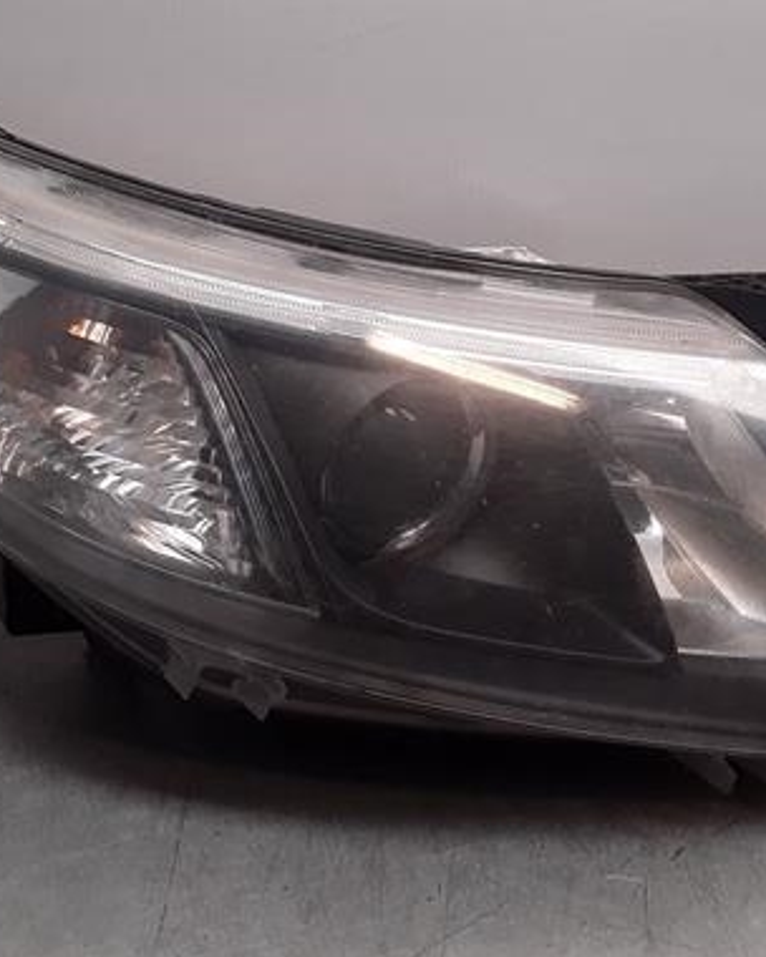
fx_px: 1304
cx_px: 365
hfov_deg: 32.7
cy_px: 421
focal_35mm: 46
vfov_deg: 40.3
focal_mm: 2.91
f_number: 1.9
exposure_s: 1/187
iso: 100
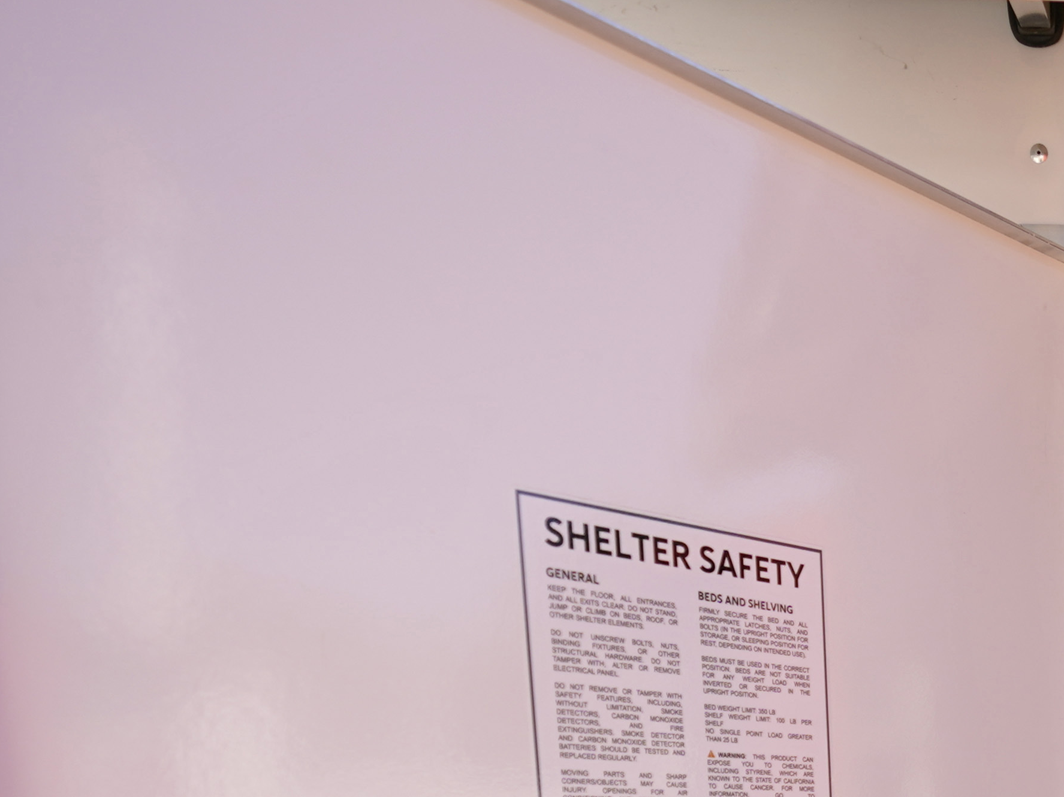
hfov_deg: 32.2
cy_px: 1154
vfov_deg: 23.3
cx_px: 1188
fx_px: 1598
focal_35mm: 52
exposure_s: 1/1250
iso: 160
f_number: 2.8
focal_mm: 16
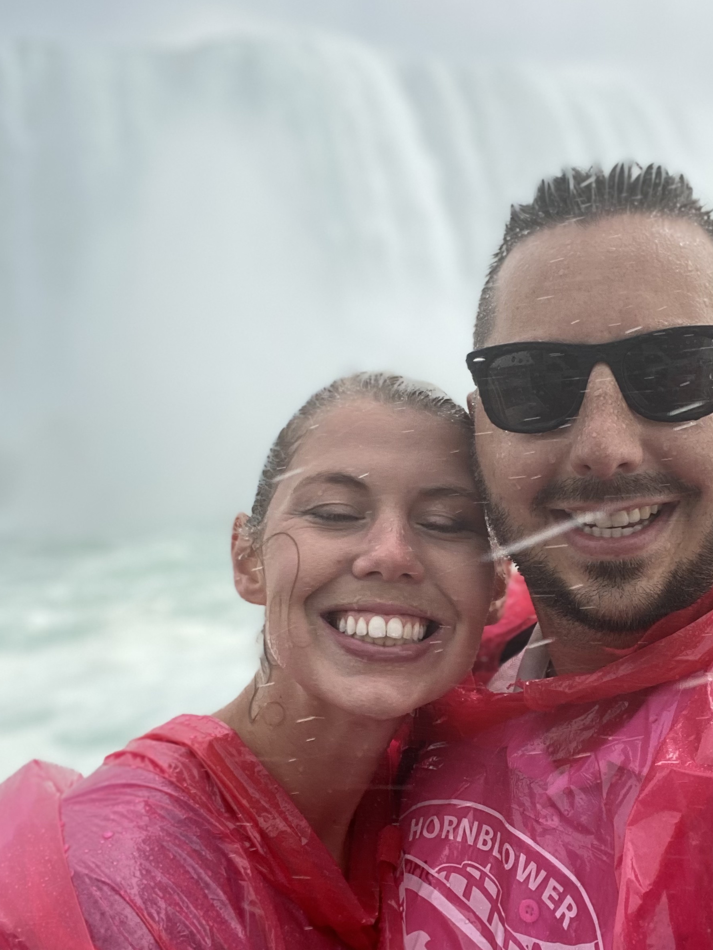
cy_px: 556
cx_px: 448
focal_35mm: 39
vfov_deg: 47.7
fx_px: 1071
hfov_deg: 36.6
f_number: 2.2
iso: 25
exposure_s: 1/496
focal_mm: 2.71
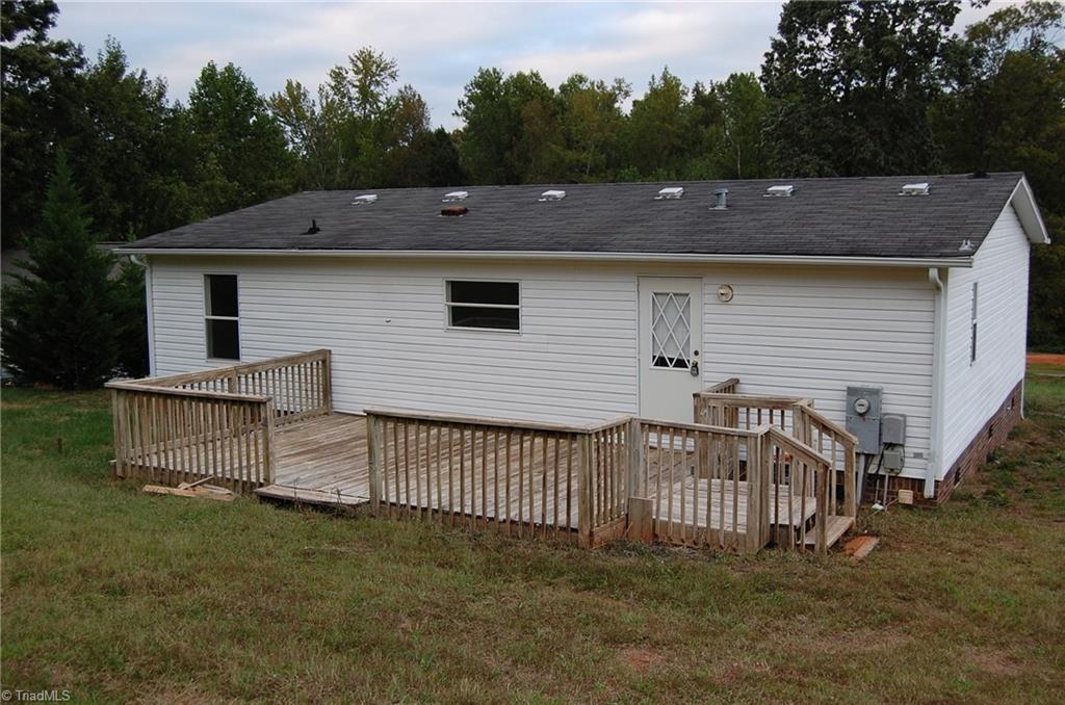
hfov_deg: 53.2
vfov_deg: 36.7
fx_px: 1063
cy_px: 352
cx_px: 532
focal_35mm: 36
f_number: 5.6
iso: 320
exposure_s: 1/125
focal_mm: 24
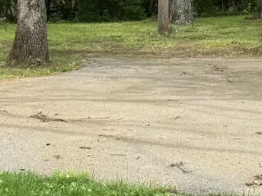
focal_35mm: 143
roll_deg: +1.0
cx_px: 160
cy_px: -11
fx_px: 1082
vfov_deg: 10.3
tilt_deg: +0.8
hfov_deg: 13.8
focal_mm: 6.76
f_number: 1.78
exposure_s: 1/1026
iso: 80
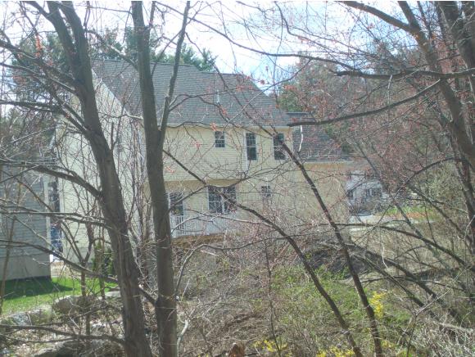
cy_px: 178
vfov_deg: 23.3
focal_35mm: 63
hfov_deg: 30.7
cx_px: 238
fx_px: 865
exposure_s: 1/245
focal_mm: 10.5
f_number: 3.7
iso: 50
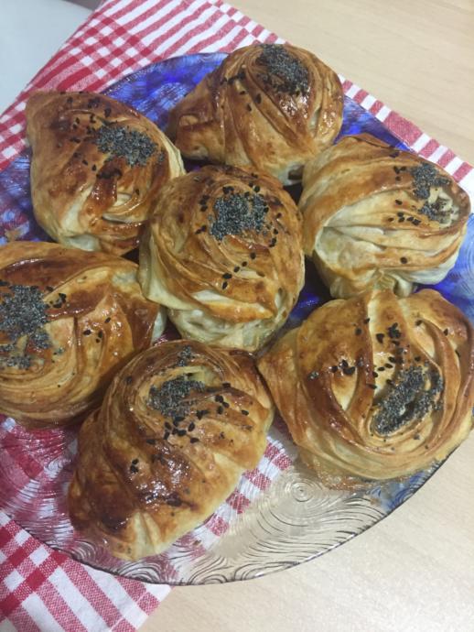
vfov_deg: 61.6
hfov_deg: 48.3
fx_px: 529
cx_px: 237
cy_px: 316
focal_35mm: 29
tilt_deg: -65.1
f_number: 2.2
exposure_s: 1/17
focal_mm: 4.15
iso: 250
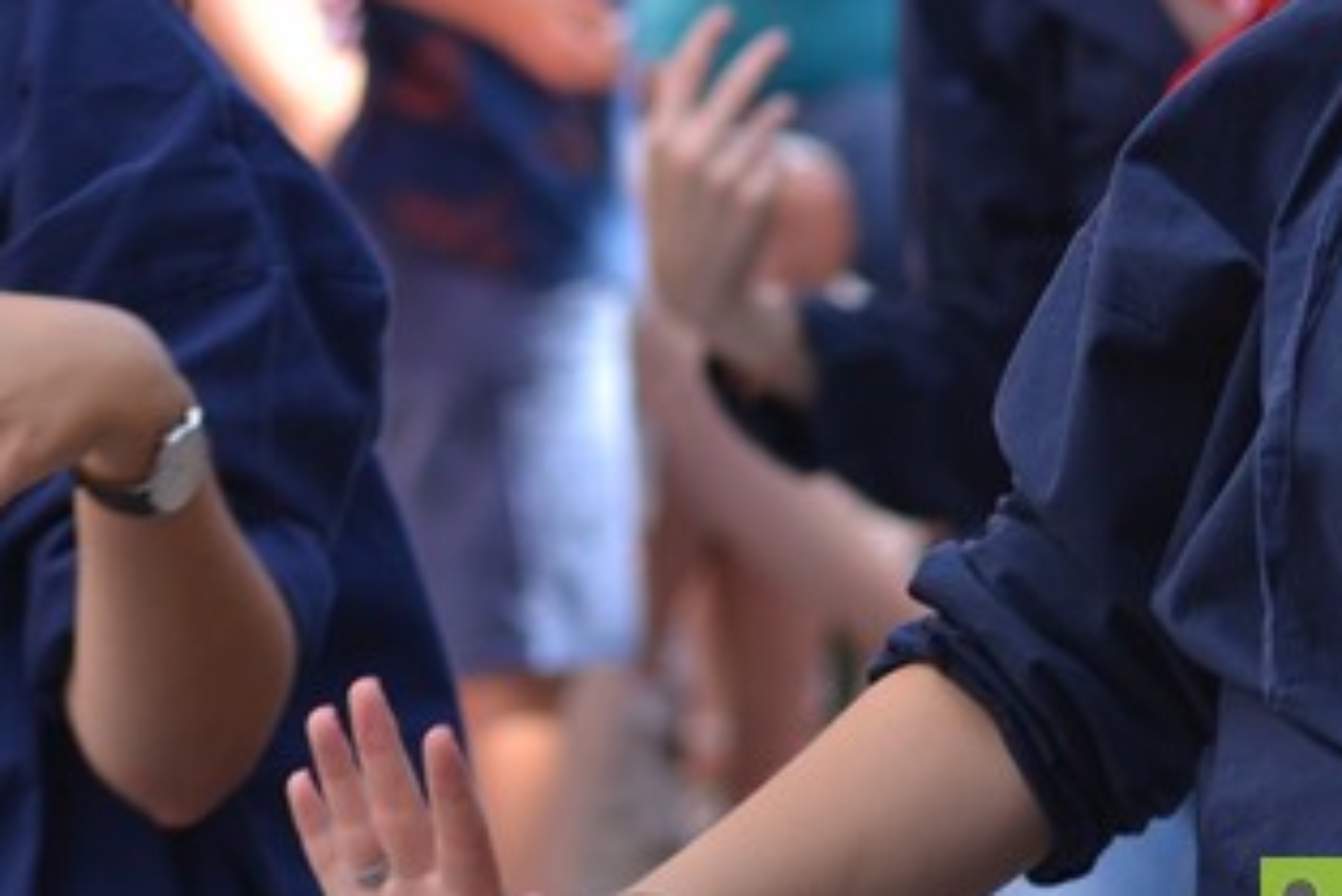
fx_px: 14656
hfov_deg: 5.2
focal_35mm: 393
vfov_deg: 3.5
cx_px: 1475
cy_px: -259
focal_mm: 80
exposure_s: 1/400
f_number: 2.8
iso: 100
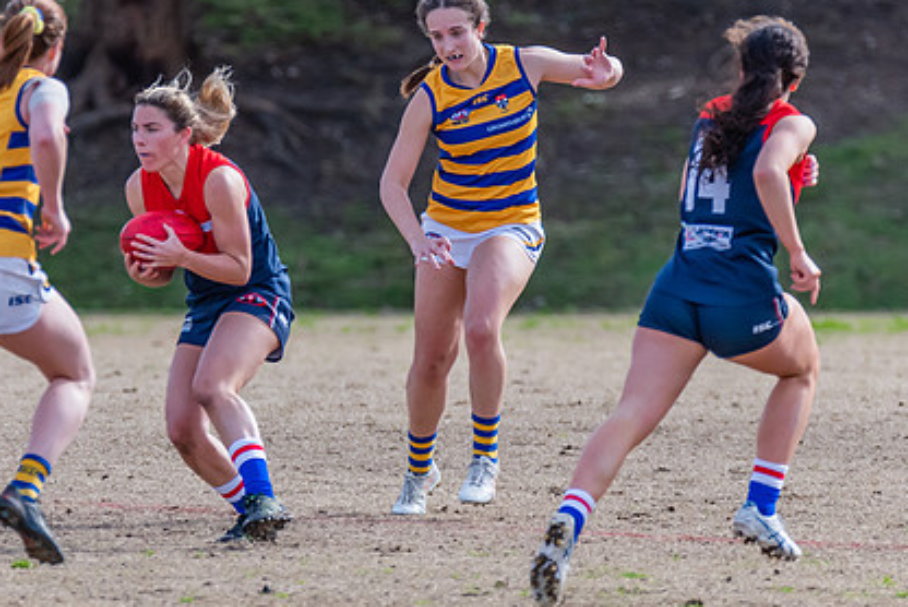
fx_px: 25264
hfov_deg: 2.1
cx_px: 246
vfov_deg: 1.4
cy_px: 189
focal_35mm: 1001
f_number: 6
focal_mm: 450
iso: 900
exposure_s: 1/1600
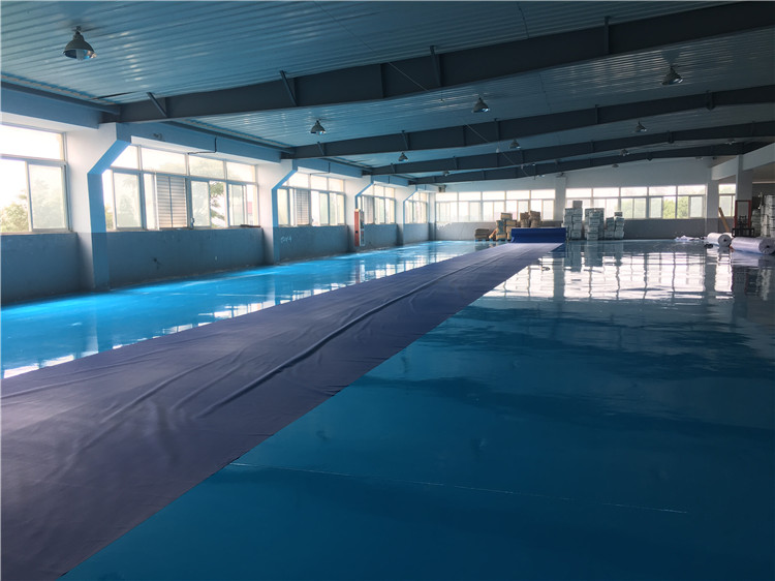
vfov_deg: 48.2
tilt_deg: -5.4
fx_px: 649
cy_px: 290
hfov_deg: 61.7
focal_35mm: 29
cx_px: 388
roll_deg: +0.9
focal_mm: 4.15
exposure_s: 1/100
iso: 25
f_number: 2.2
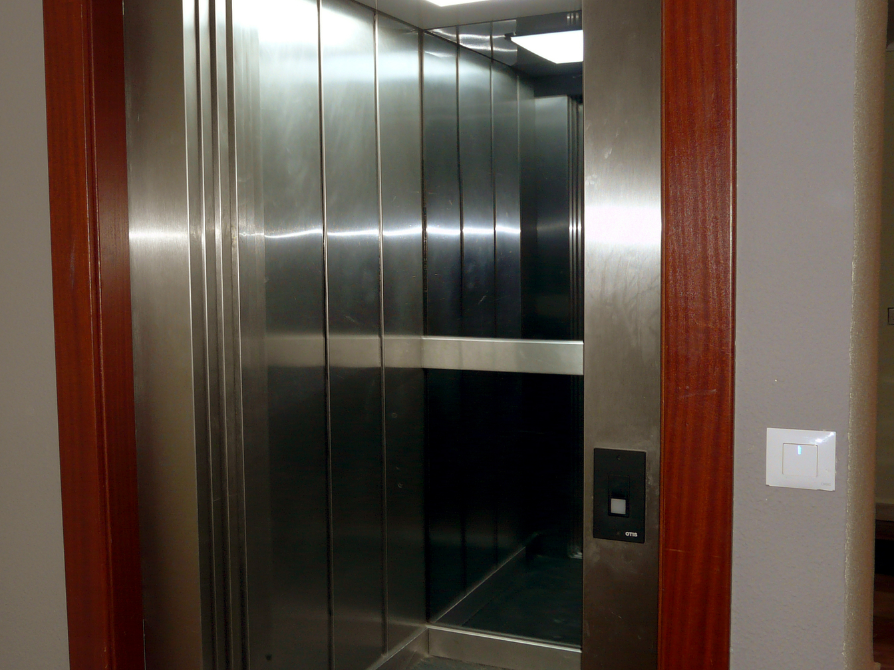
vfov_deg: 35.9
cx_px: 345
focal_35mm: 40
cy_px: 315
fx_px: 1033
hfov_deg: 46.5
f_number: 2.8
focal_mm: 4.6
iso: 100
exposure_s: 1/8
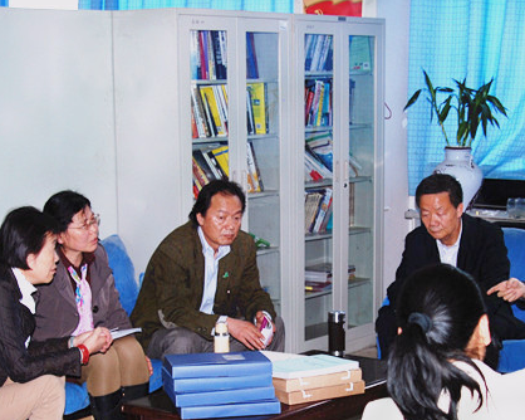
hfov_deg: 23.6
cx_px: 295
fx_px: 1258
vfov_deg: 18.8
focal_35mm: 81
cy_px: 331
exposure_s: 1/60
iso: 160
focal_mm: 30
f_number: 3.5
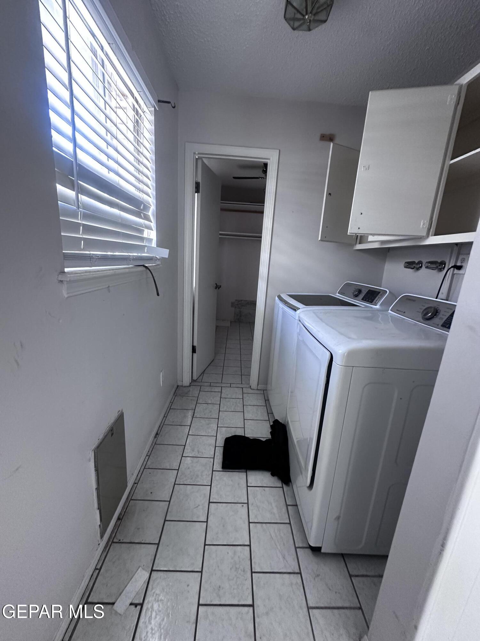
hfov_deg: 85.7
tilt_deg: -12.8
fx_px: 259
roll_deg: -3.5
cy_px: 320
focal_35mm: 14
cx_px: 240
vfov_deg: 102.1
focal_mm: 2.22
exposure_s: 1/82
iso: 320
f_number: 2.2
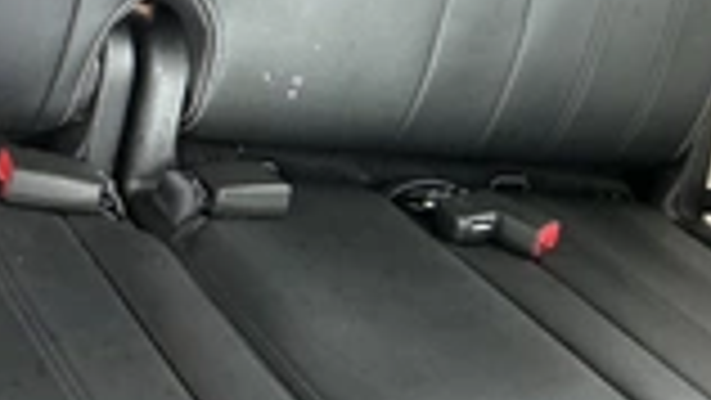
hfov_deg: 26.9
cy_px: -45
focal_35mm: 77
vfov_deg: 15.3
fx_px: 1452
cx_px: 126
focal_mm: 3
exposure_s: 1/60
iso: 200
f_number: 1.8
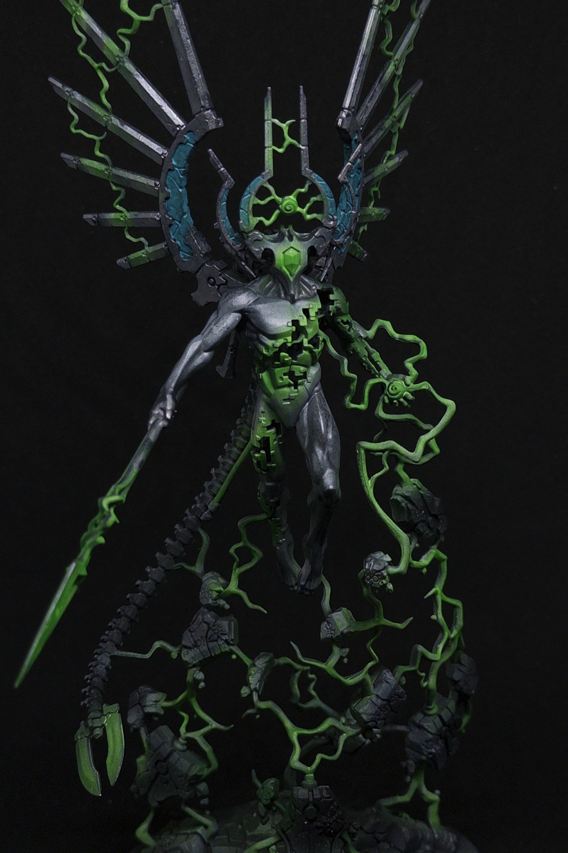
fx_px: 734
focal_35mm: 31
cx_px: 289
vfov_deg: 60.2
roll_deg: +0.9
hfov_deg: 42.3
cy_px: 465
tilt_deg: -8.6
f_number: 1.78
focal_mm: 6.76
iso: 50
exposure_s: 1/250
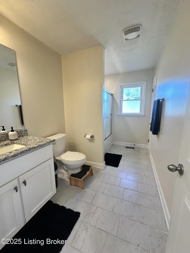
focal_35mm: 14
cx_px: 95
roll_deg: +0.1
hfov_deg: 85.7
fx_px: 102
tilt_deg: -9.3
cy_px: 126
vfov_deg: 102.1
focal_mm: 2.22
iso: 200
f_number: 2.2
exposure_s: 1/120
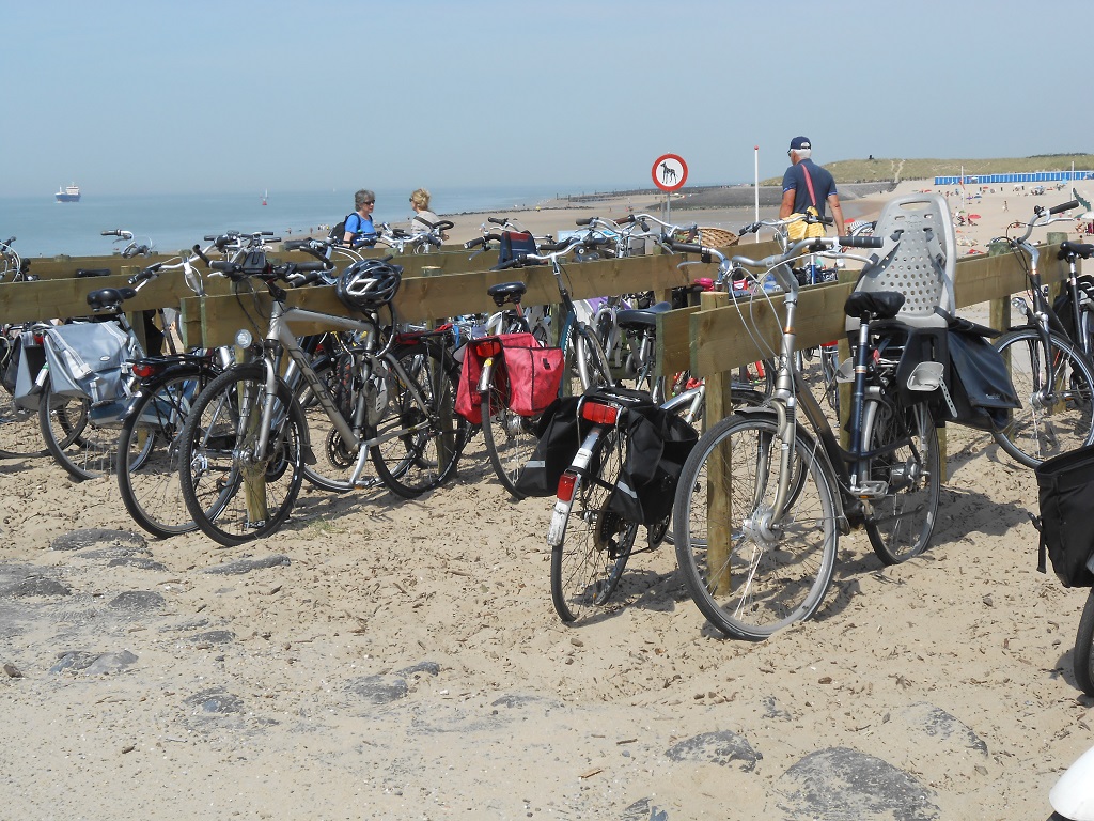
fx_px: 1549
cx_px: 547
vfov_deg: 29.7
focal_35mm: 49
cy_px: 410
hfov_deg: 38.9
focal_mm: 8.8
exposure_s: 1/640
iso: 80
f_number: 4.8
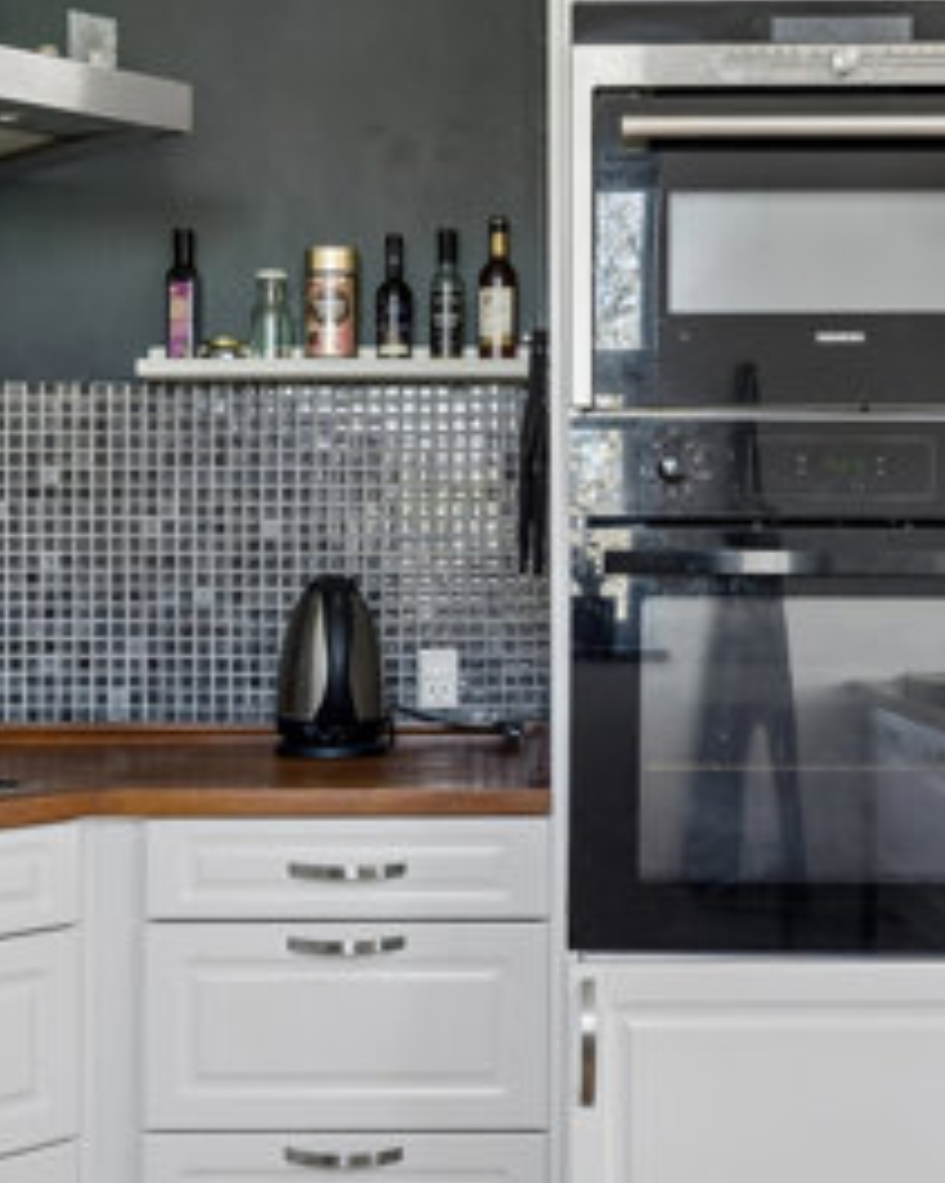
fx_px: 1889
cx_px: 520
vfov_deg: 34.8
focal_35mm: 54
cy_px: 603
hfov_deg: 28.1
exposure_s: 1/13
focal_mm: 19
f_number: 8
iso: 200
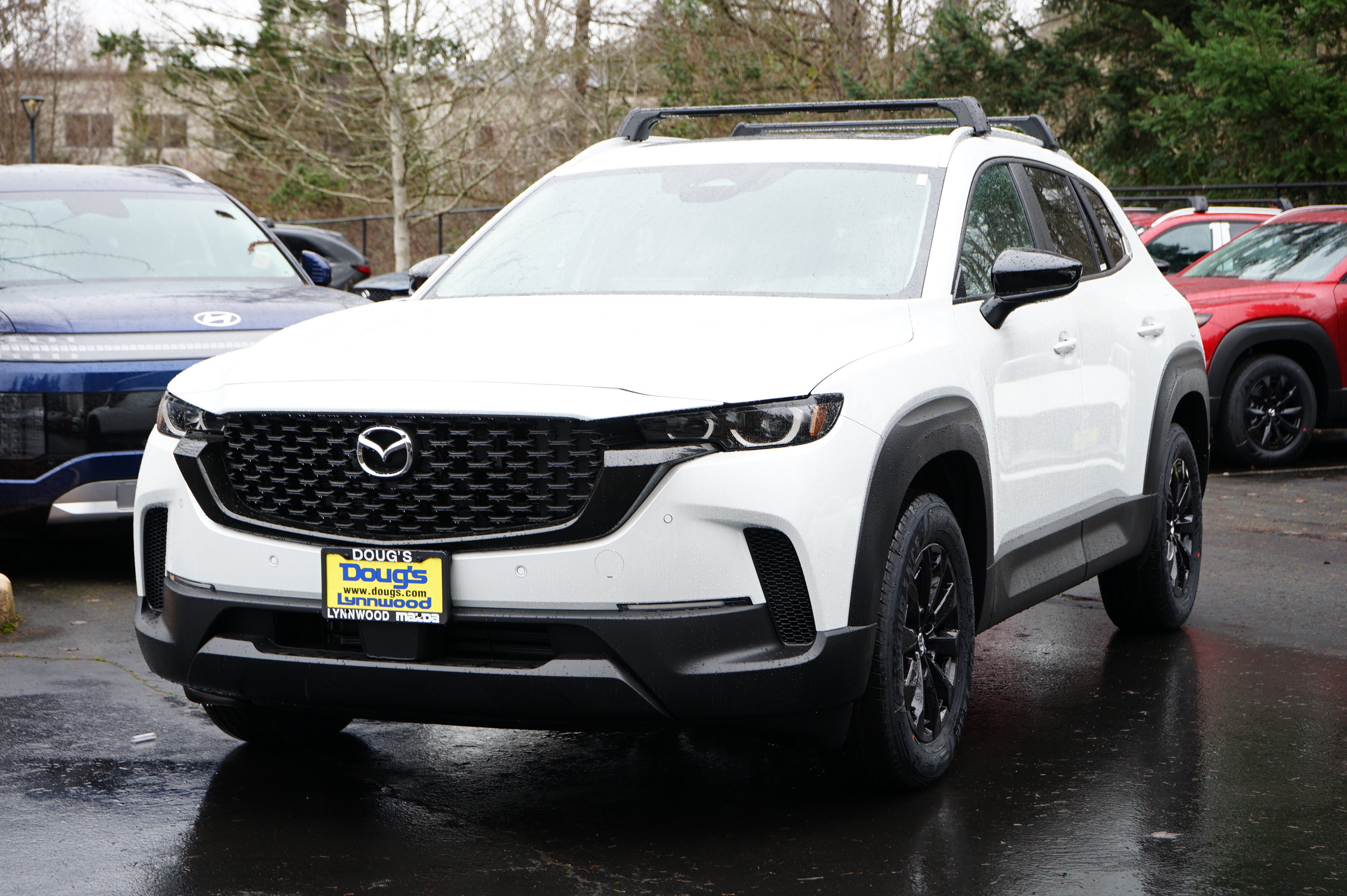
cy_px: 448
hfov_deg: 31.0
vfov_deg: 20.9
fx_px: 2430
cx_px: 674
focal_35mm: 65
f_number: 8
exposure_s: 1/40
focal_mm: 65
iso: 250
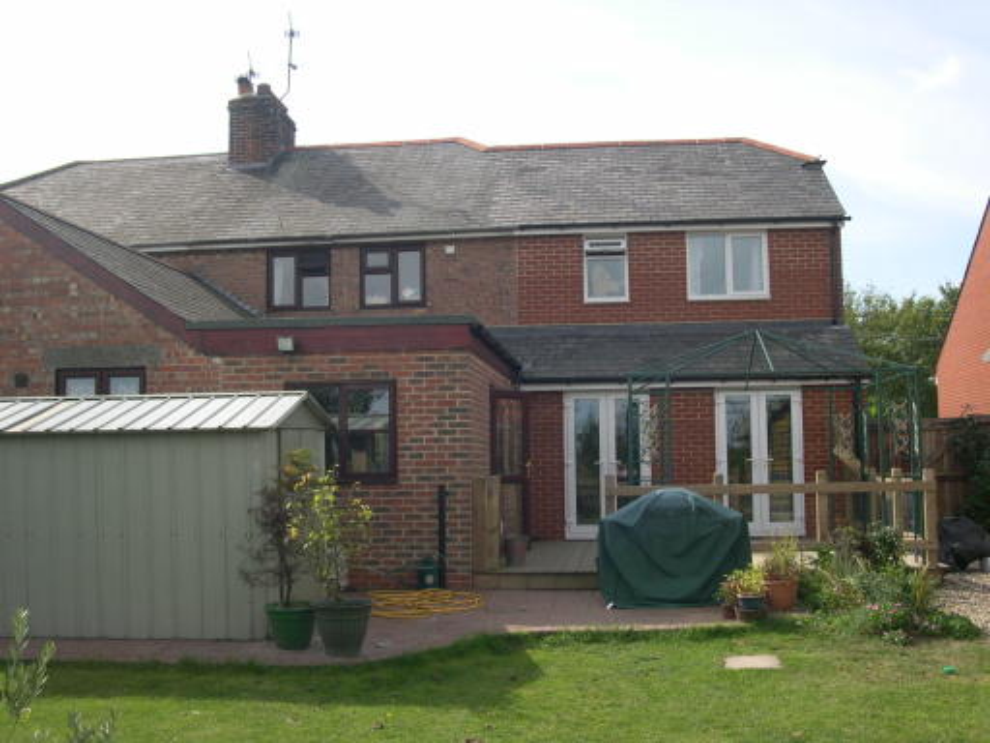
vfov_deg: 37.7
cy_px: 372
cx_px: 495
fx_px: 1087
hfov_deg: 49.0
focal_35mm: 38
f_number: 7.6
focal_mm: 8
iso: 100
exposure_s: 1/111
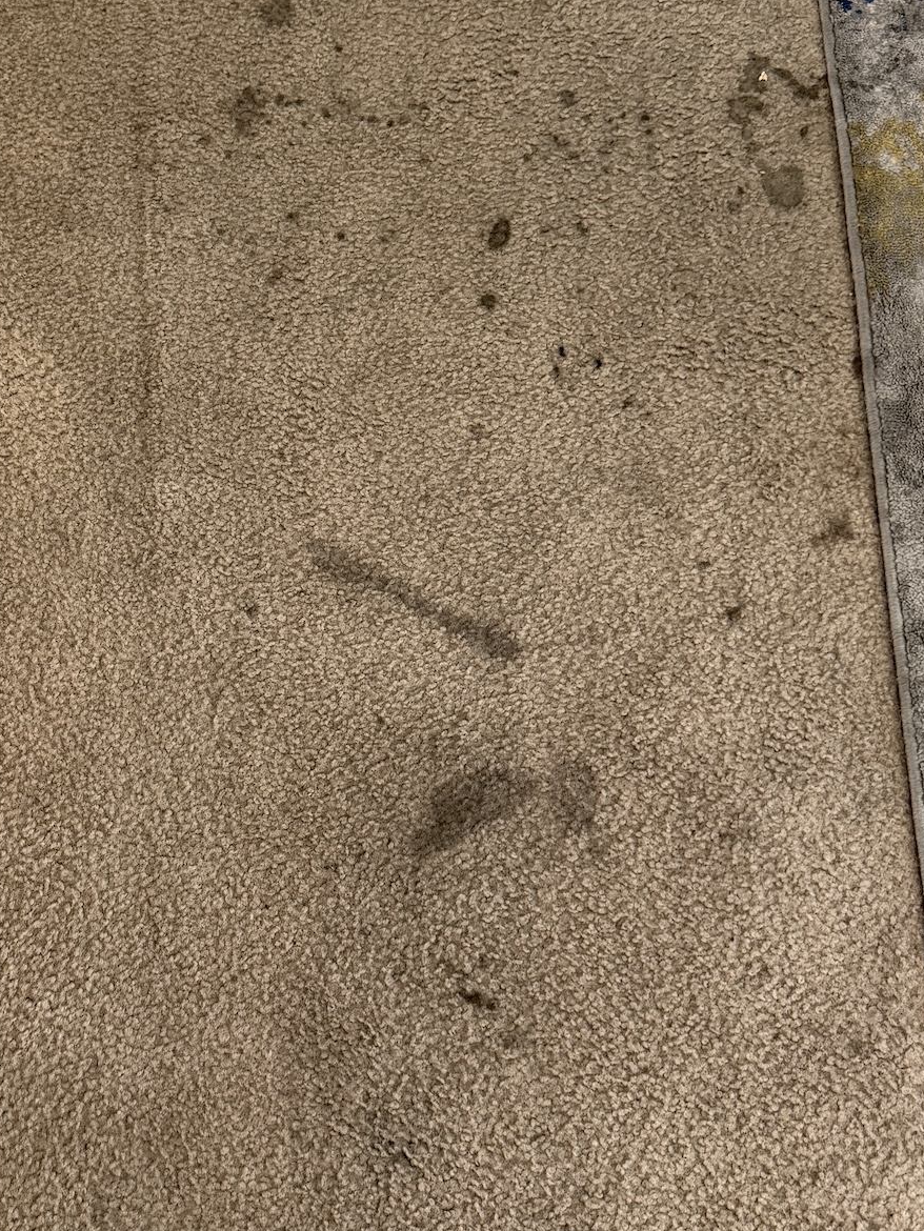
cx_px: 221
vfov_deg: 44.7
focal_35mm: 42
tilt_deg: -73.5
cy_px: 534
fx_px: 1494
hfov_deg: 33.6
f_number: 1.78
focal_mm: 6.76
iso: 160
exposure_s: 1/60
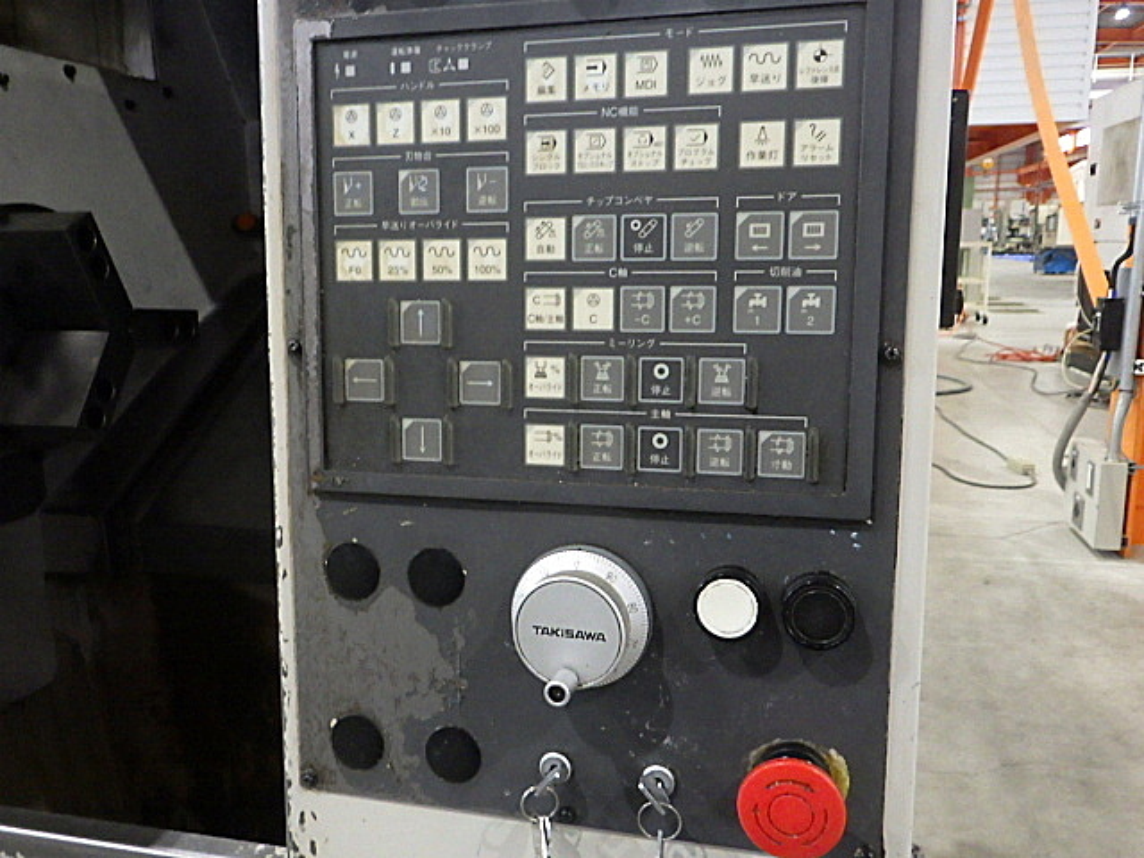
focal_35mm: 28
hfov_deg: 63.4
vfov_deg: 49.7
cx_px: 572
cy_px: 429
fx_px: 925
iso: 1600
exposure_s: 1/45
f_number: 3.5
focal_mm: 5
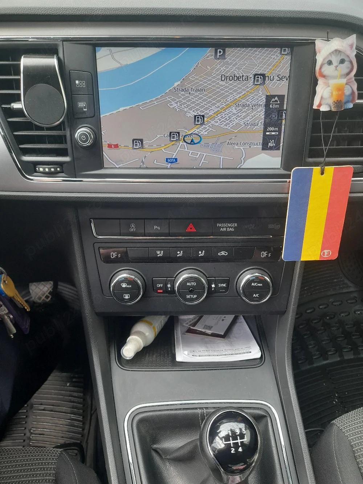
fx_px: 349
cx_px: 182
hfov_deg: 54.9
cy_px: 242
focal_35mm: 25
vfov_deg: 69.4
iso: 40
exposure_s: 1/50
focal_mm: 4.6
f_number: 2
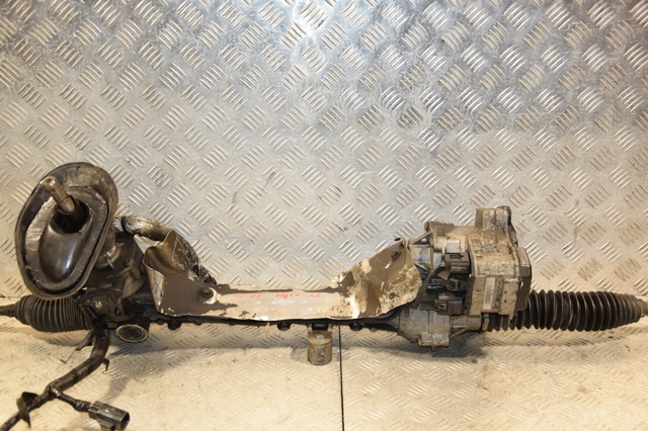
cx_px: 324
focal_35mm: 45
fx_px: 810
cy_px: 216
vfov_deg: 29.8
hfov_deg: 43.6
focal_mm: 30
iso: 800
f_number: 5
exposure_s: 1/160
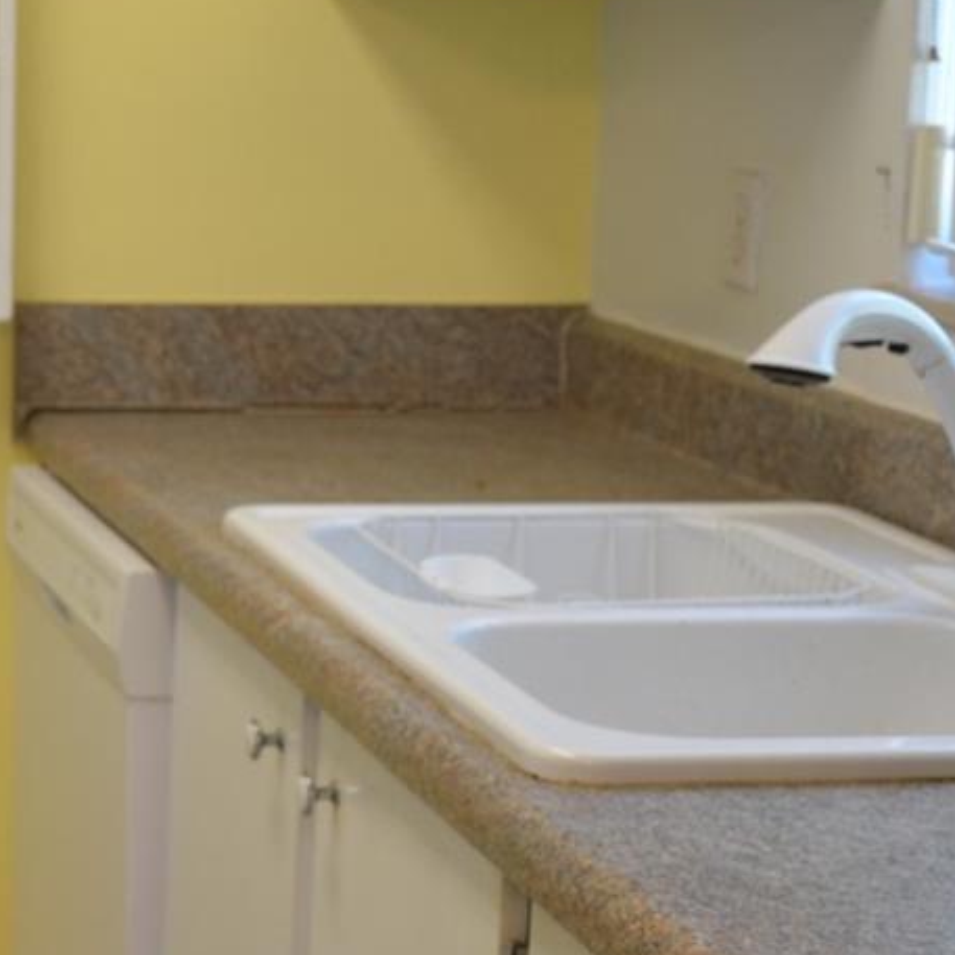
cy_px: 480
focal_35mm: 93
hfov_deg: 17.6
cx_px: -211
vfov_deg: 18.6
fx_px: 2918
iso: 400
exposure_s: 1/60
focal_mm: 21
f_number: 4
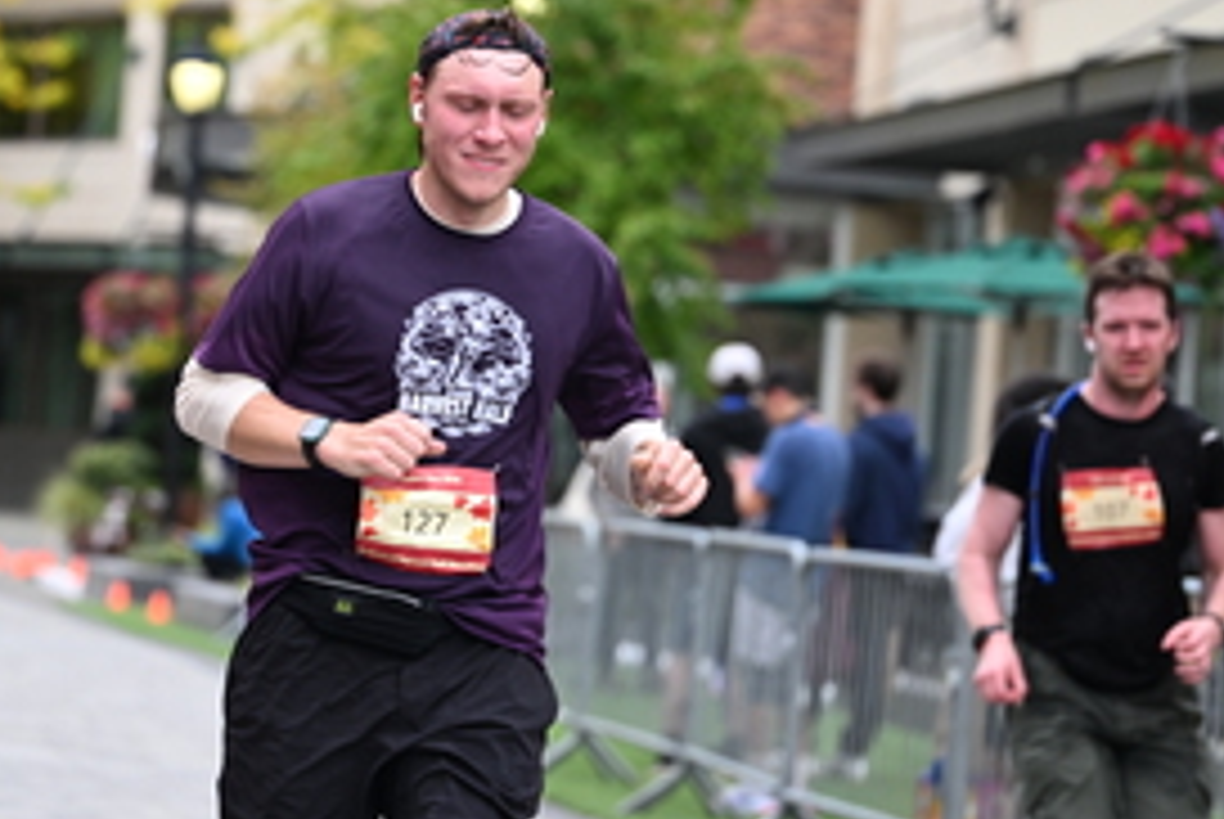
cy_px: 209
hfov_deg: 11.0
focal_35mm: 186
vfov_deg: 7.4
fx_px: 6331
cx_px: 369
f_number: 2.8
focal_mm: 92
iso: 640
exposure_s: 1/2000
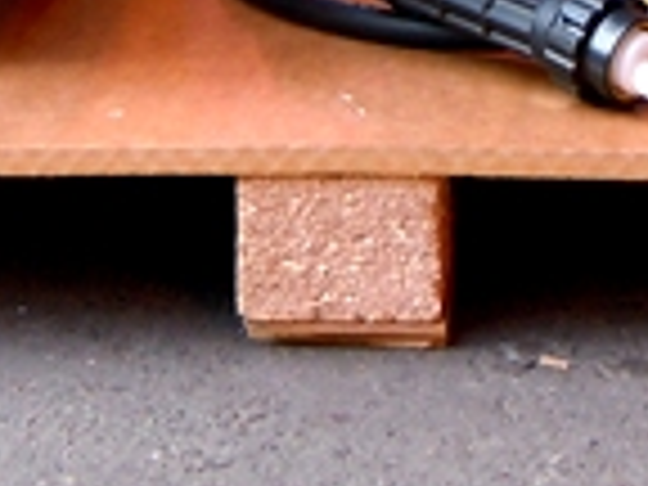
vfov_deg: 10.0
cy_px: -479
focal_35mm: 138
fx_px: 2583
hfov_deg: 14.3
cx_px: 389
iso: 100
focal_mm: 5.4
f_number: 3.5
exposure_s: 1/80
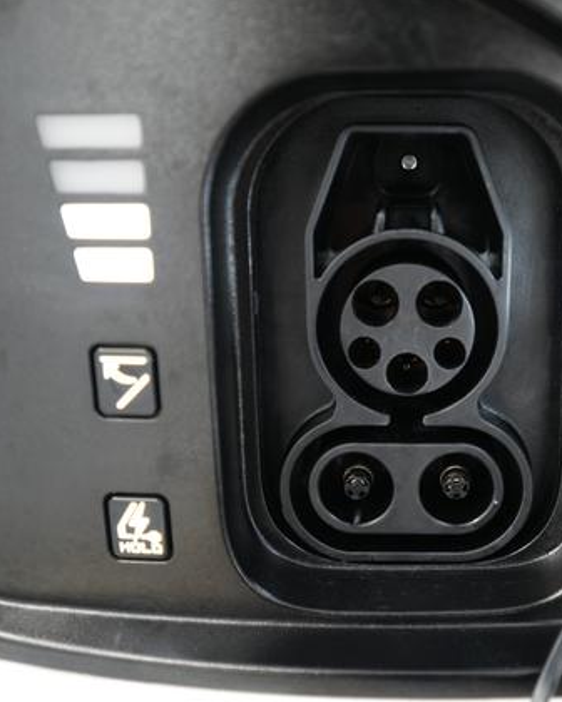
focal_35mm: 40
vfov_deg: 45.8
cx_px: 411
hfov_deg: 36.6
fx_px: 832
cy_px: 349
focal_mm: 28
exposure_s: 1/30
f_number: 2.8
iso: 1000
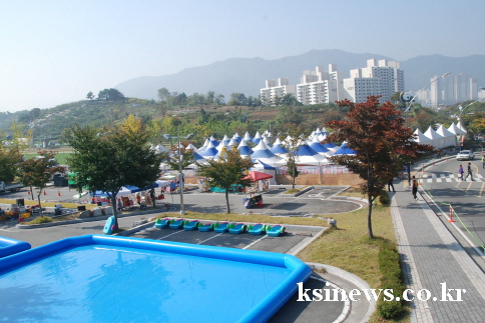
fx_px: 418
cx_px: 240
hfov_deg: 60.3
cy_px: 160
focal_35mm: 31
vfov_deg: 42.4
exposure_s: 1/640
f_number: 13
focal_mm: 20
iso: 800
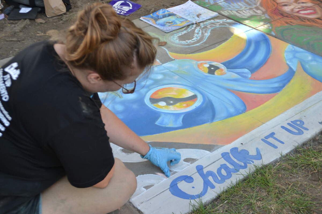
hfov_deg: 37.9
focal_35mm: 52
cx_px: 161
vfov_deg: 25.8
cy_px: 107
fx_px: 470
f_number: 5.6
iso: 200
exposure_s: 1/60
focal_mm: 35
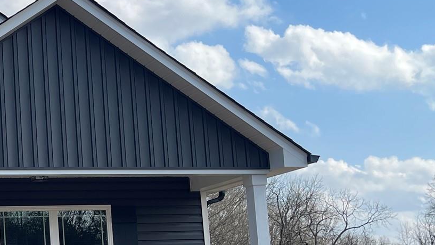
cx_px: -28
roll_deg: +2.4
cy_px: 197
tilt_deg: +8.0
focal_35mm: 71
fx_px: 819
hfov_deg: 27.5
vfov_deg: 16.9
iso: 32
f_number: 1.6
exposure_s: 1/2545
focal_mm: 5.1
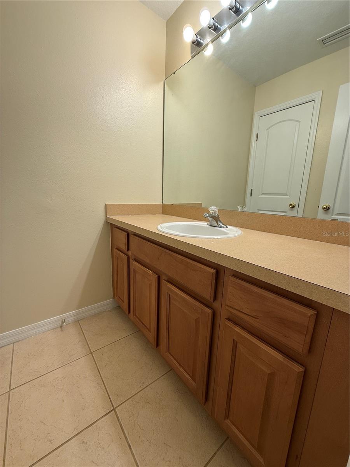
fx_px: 189
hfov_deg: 85.7
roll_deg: -2.1
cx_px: 175
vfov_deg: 102.1
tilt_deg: -11.8
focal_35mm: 14
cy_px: 234
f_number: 2.2
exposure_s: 1/120
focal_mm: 2.22
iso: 64
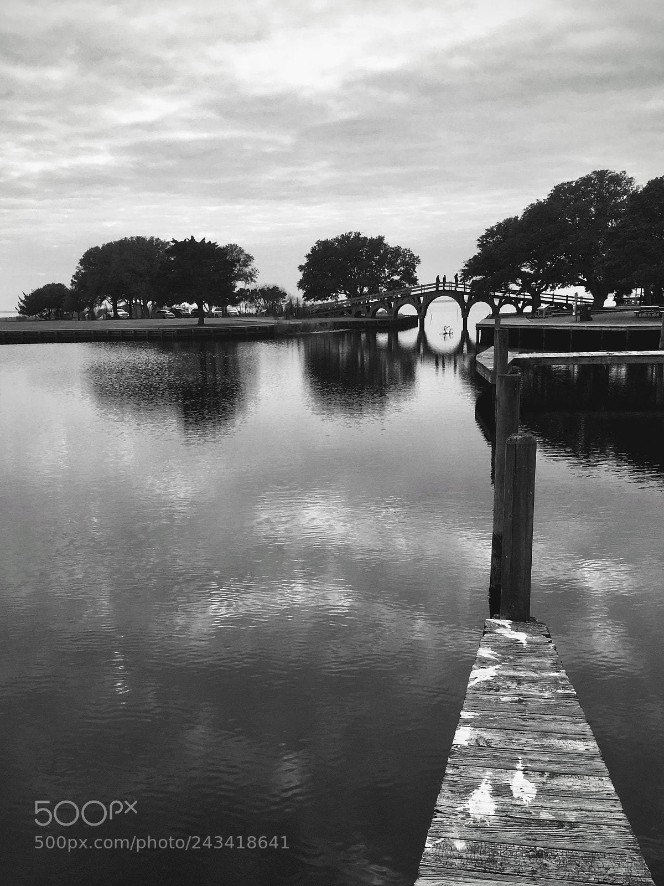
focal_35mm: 29
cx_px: 332
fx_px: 742
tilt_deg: -13.0
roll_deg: +1.5
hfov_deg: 48.2
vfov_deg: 61.7
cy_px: 443
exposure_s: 1/916
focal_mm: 4.15
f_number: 2.2
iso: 25
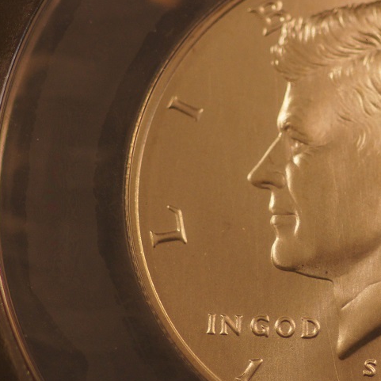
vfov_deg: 6.7
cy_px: 206
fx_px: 3238
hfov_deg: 6.7
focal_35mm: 260
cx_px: 374
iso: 1000
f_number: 2.8
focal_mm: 100
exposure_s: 1/160
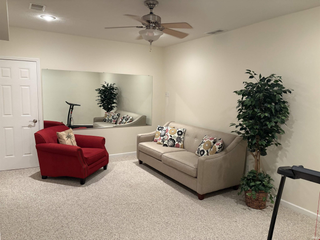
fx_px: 240
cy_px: 120
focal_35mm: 26
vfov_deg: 53.0
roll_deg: -1.3
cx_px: 160
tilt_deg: -7.0
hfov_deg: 67.3
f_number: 1.6
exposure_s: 1/60
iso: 320
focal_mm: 5.96
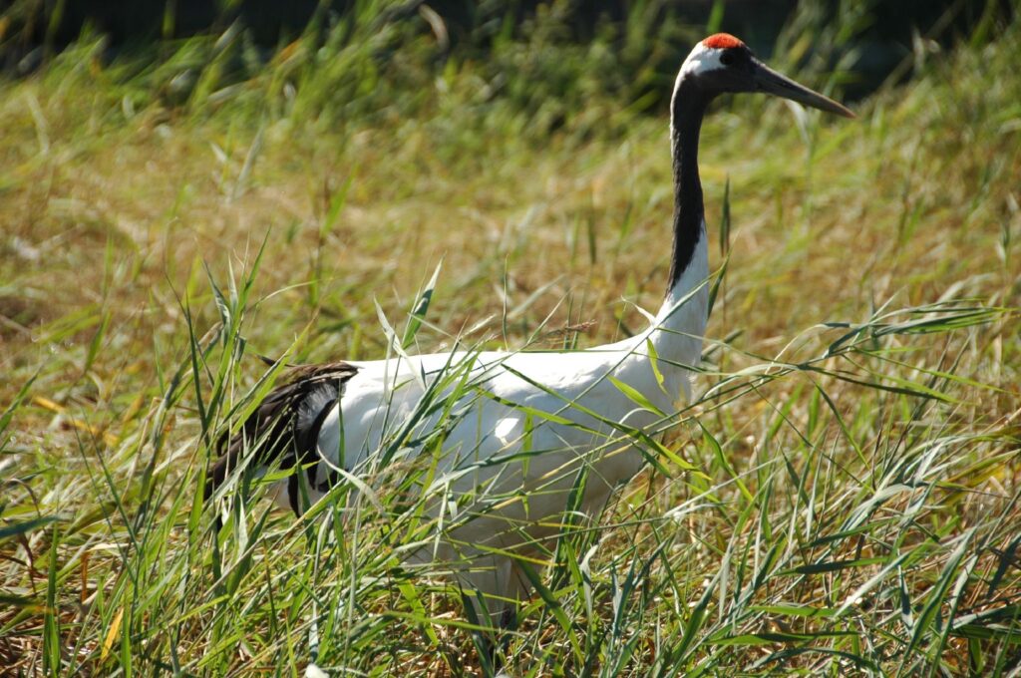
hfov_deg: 9.2
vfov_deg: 6.1
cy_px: 339
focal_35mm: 225
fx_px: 6373
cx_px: 510
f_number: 5.6
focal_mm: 150
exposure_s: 1/500
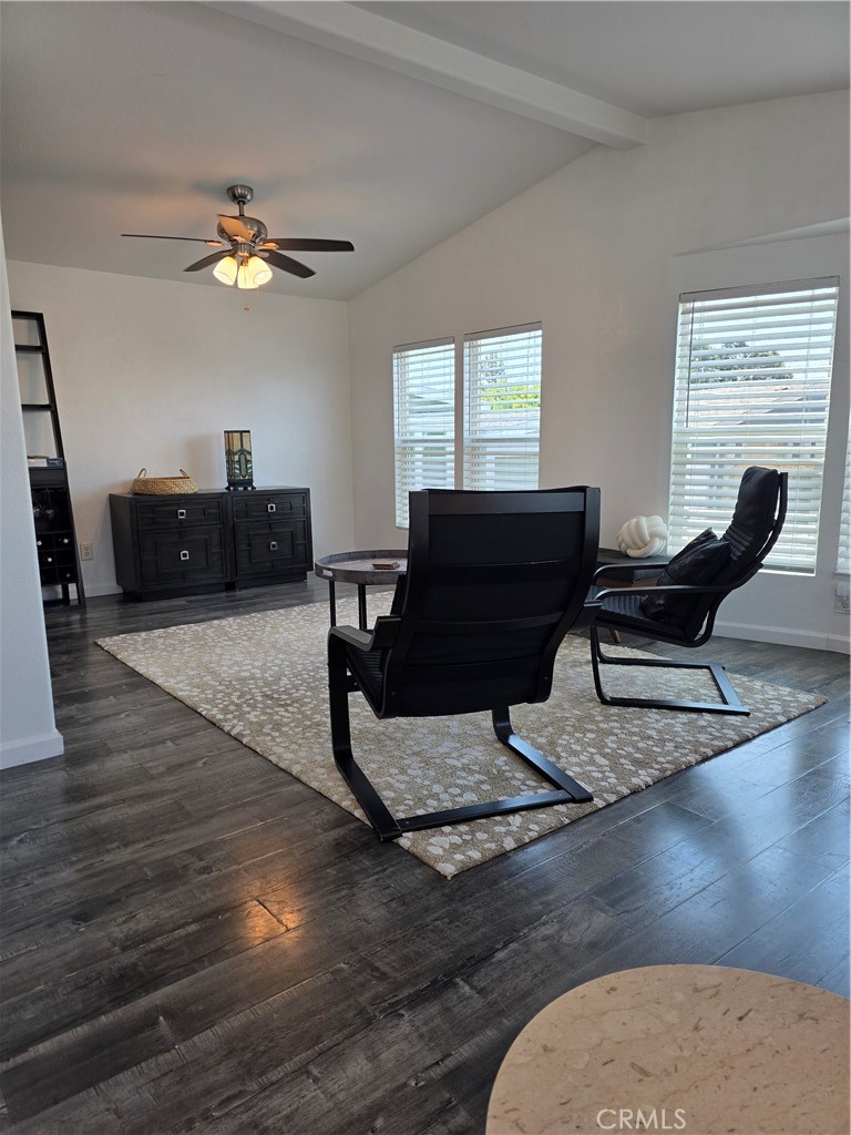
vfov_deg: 73.9
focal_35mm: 23
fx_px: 754
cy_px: 568
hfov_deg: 58.9
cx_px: 426
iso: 32
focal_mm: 6.3
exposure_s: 1/120
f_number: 1.7
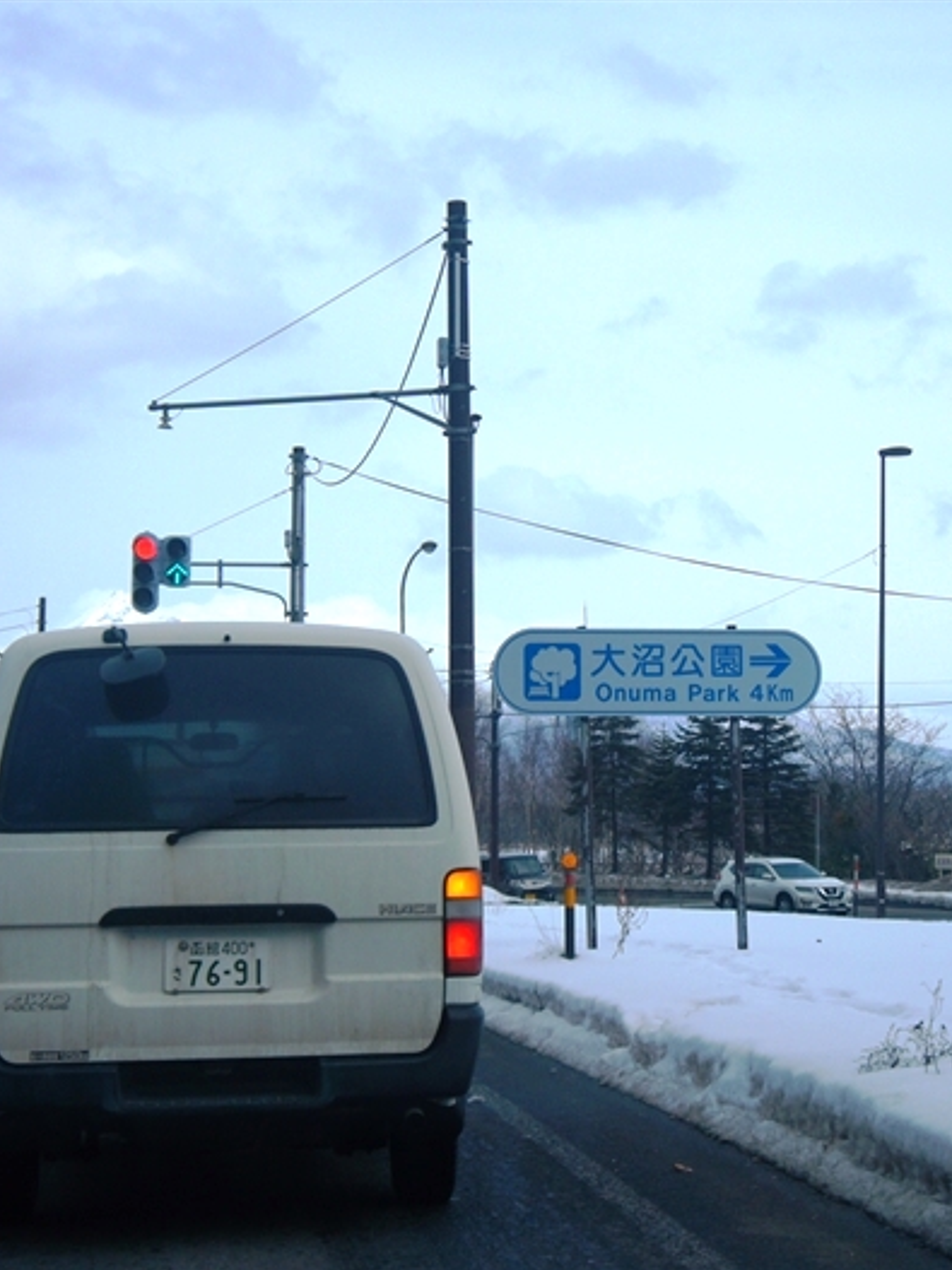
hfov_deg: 21.0
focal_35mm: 70
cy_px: 637
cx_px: 504
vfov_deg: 27.8
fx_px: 2568
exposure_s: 1/2500
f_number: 4
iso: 200
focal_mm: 32
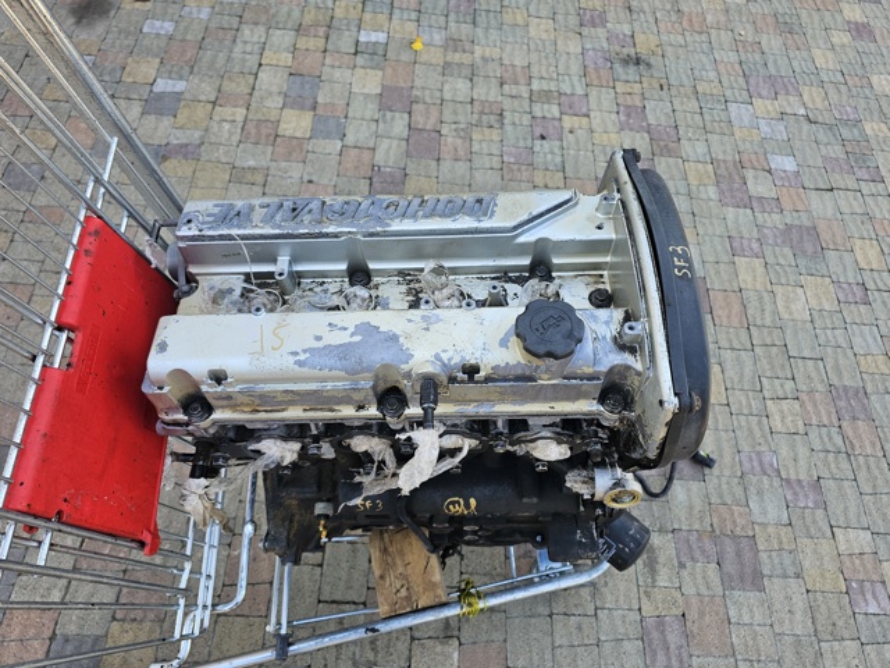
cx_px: 445
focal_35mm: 23
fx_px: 591
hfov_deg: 73.9
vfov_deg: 58.9
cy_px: 334
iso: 32
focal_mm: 6.3
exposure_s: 1/190
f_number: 1.7
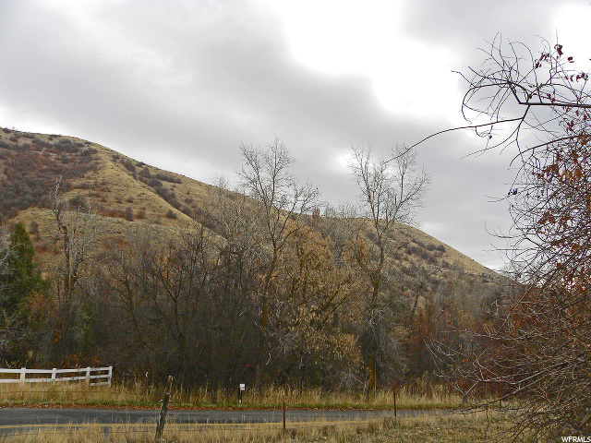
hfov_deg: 67.3
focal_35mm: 26
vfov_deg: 53.1
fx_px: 444
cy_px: 222
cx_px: 296
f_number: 4
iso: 64
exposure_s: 1/164
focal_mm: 4.6
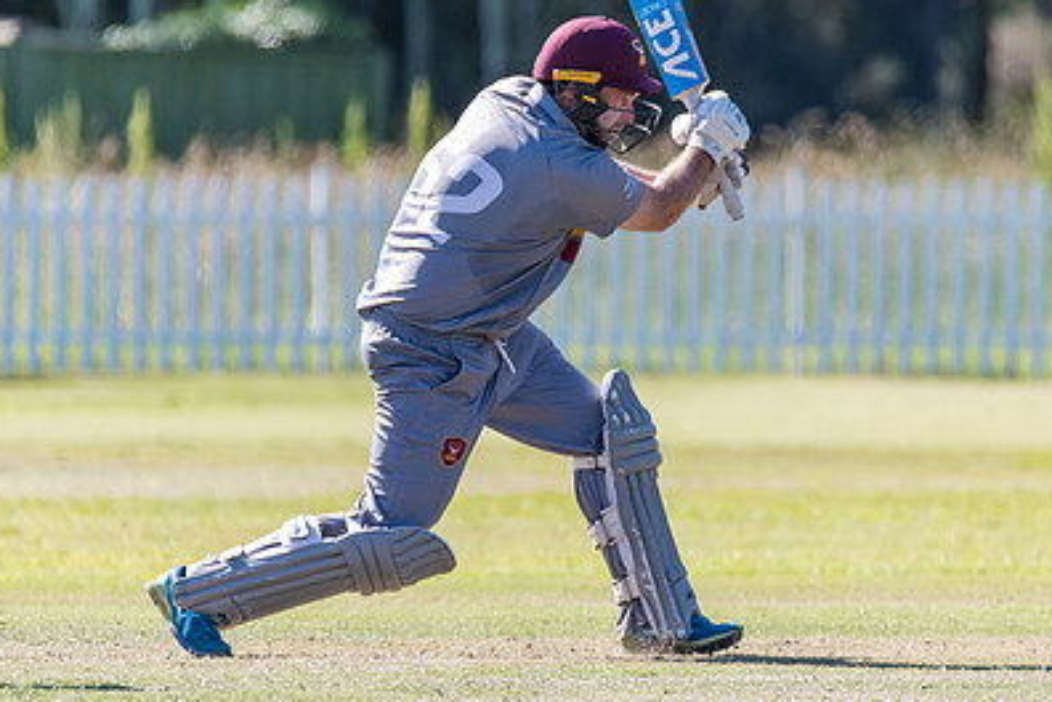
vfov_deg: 1.4
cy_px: 269
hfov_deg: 2.1
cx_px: 644
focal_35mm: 981
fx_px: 28665
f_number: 6.3
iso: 1100
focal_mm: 600
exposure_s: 1/2000
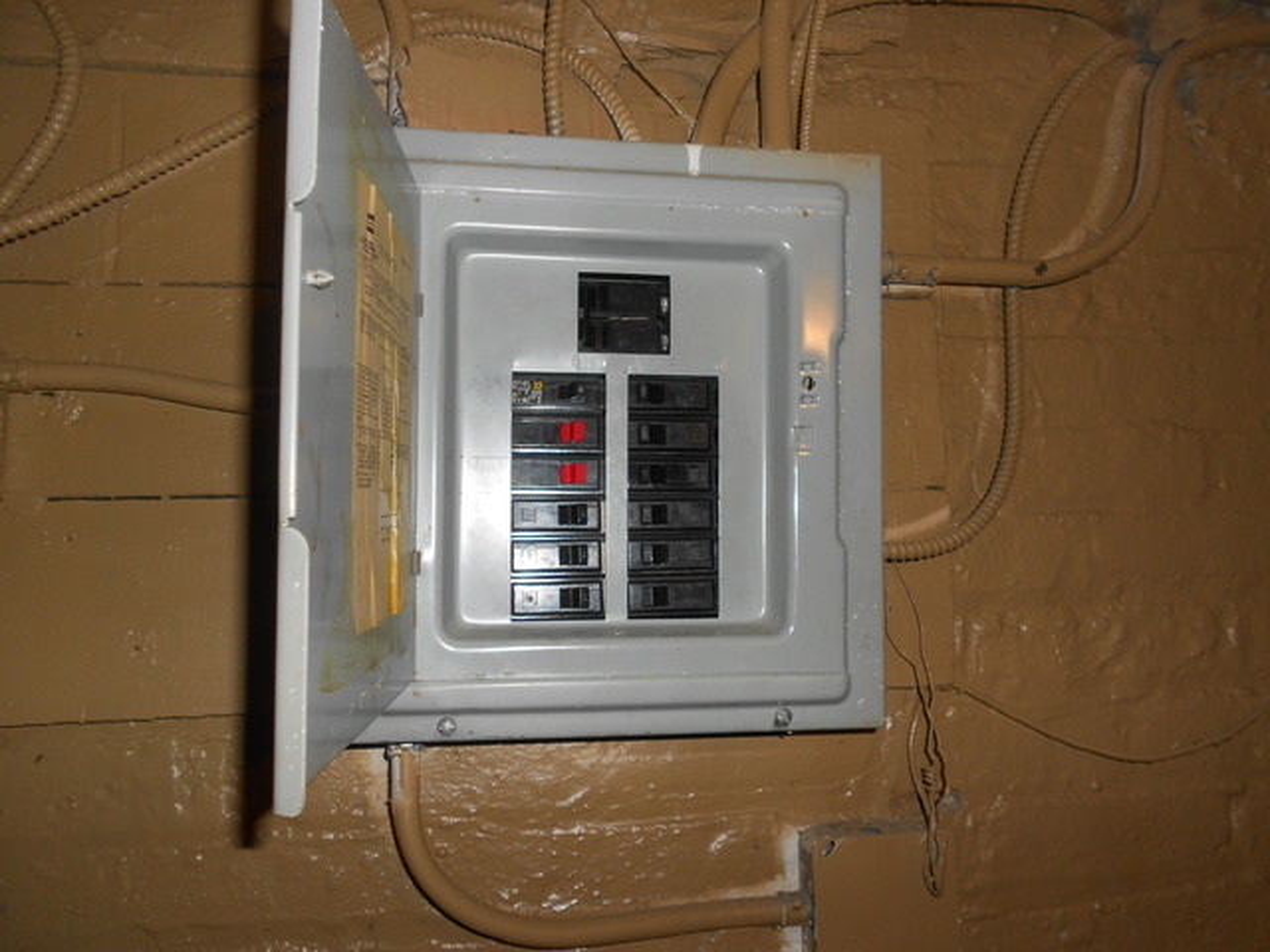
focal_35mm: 26
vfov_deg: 53.1
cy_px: 476
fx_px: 954
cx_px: 635
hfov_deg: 67.3
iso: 80
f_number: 3.2
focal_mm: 4.6
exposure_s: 1/25
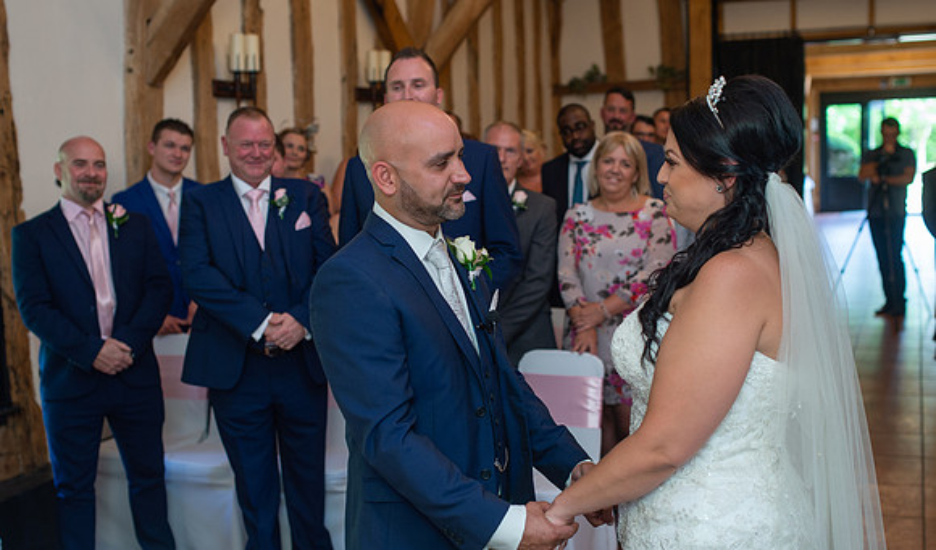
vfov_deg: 26.5
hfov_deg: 43.7
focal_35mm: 47
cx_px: 489
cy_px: 315
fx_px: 1168
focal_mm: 35
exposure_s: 1/100
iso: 400
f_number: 2.8
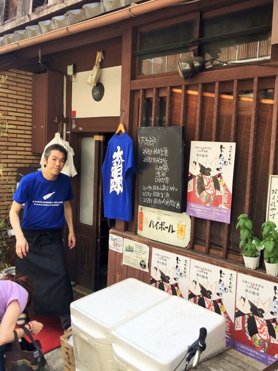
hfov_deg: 39.5
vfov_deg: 51.3
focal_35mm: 36
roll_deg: -4.1
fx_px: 385
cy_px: 191
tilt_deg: -1.1
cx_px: 165
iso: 25
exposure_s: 1/223
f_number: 2.2
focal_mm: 4.15
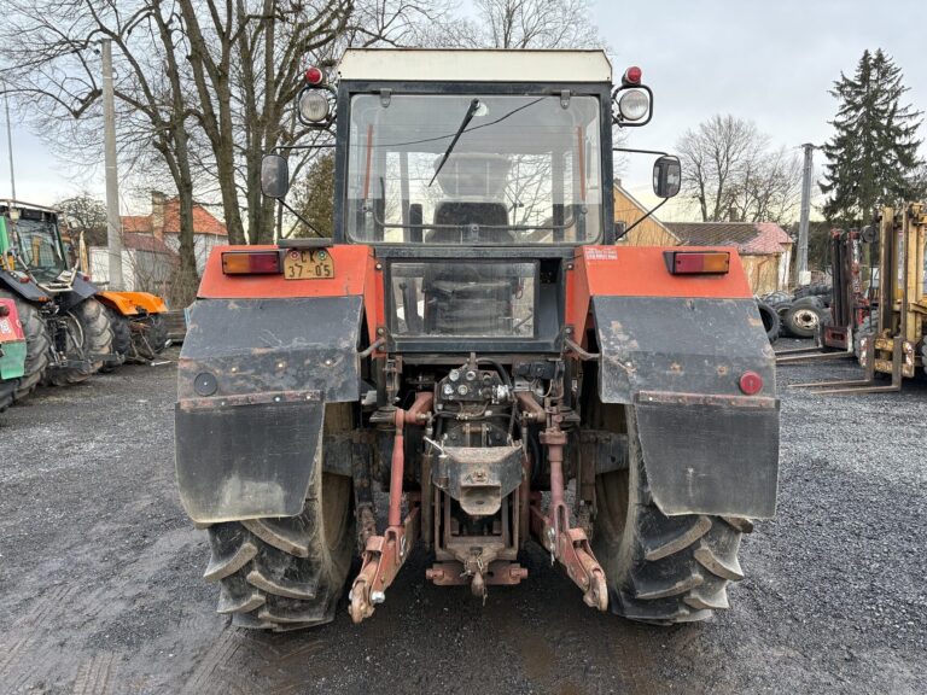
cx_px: 464
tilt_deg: -5.8
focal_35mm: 26
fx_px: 696
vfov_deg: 53.1
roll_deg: -0.3
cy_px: 348
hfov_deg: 67.3
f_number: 1.6
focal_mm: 5.96
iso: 125
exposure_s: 1/89
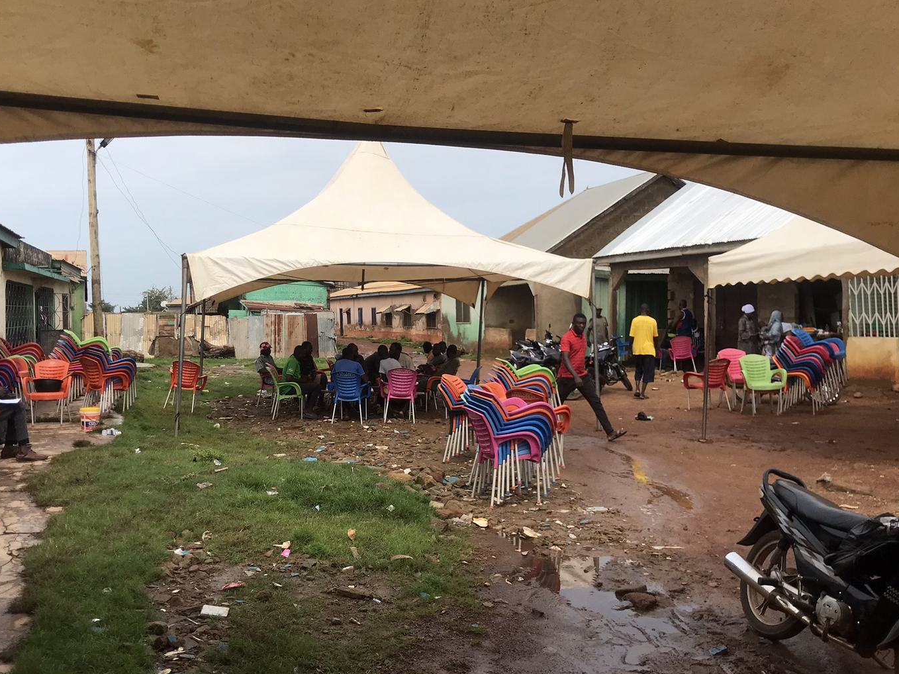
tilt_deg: -2.3
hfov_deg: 55.1
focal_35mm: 33
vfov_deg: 42.9
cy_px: 354
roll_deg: +2.2
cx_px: 383
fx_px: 857
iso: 20
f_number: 1.8
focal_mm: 3.99
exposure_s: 1/2083
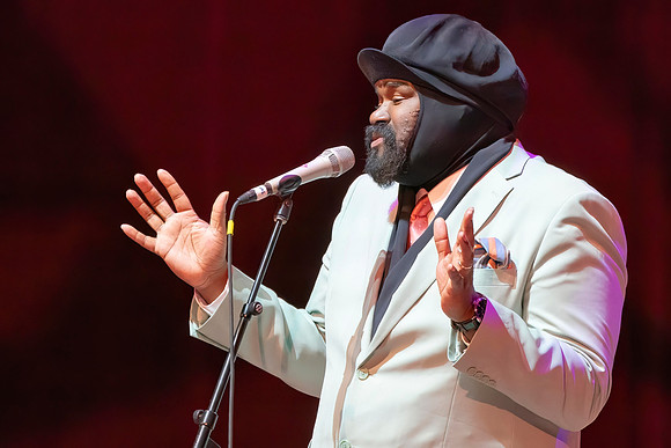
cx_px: 386
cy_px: 362
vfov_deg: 2.3
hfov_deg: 3.4
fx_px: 11331
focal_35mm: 608
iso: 5000
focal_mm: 348
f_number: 5.6
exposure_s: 1/320
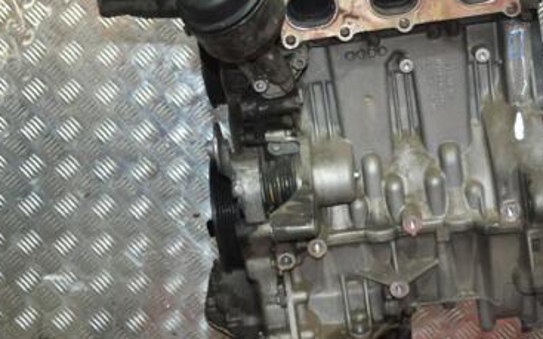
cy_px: 95
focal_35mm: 75
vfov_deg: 17.3
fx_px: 1109
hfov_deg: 27.5
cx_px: 309
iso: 2000
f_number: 4.5
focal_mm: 30
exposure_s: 1/60
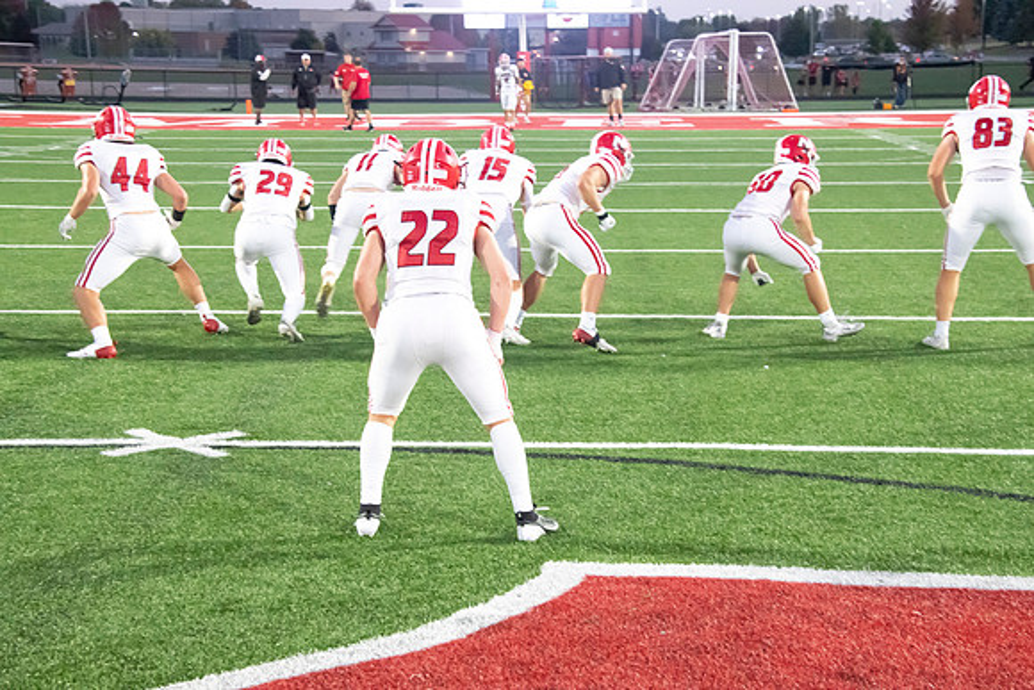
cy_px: 345
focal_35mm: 65
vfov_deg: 20.9
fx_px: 1867
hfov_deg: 31.0
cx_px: 517
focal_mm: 65
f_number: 7.1
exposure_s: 1/250
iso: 10000
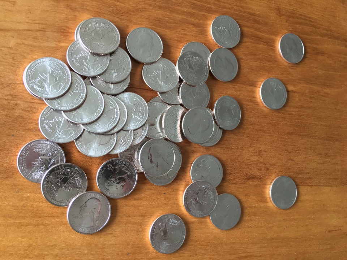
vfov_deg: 48.2
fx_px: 291
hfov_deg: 61.7
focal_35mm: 29
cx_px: 174
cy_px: 130
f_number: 2.2
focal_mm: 4.15
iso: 100
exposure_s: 1/30
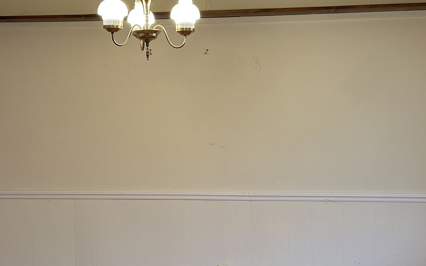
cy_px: 135
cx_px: 187
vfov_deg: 22.8
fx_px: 662
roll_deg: +0.5
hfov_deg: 35.6
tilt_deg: -4.4
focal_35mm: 57
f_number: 1.78
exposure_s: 1/120
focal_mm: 6.86
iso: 200
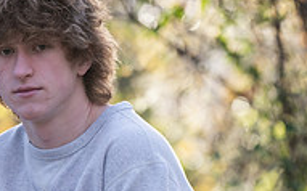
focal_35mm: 492
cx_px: 96
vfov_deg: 2.7
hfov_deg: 4.3
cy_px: 220
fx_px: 4113
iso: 250
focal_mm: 132
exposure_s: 1/320
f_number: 2.8
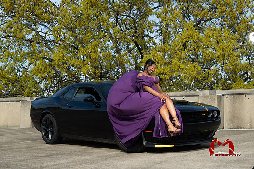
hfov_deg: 28.8
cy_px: 84
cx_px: 127
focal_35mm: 70
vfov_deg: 19.5
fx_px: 494
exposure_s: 1/250
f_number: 8
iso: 100
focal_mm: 70
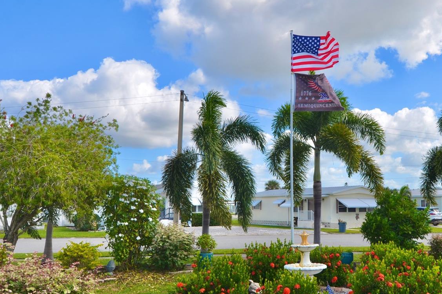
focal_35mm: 51
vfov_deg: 26.5
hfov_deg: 38.5
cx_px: 289
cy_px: 160
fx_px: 626
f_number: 8
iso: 100
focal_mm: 24
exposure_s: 1/250
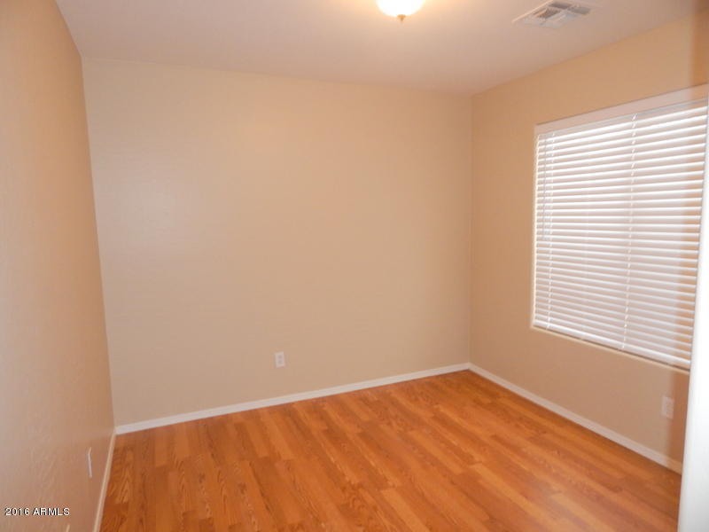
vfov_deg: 61.1
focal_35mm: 22
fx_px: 451
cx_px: 354
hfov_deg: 76.4
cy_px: 266
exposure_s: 1/30
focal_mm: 4
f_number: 3
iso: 200
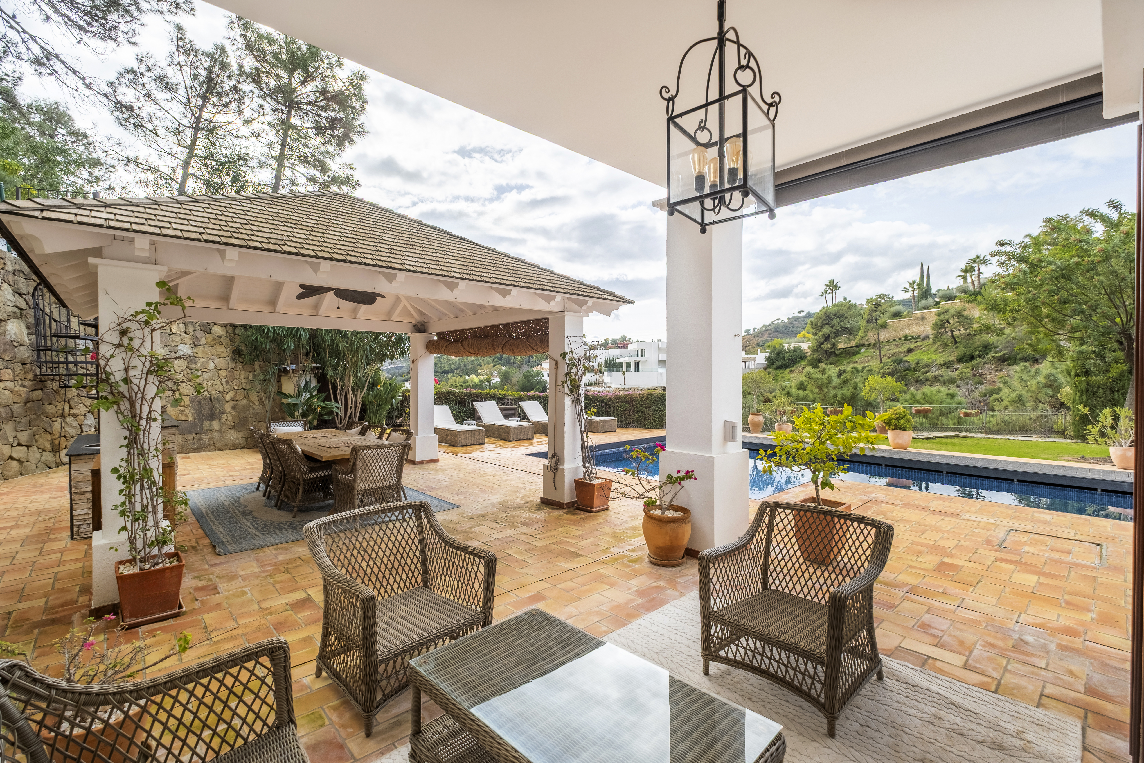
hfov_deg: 100.4
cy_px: 382
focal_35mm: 15
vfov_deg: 77.3
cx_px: 572
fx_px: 477
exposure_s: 1/1250
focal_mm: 10
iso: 200
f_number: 4
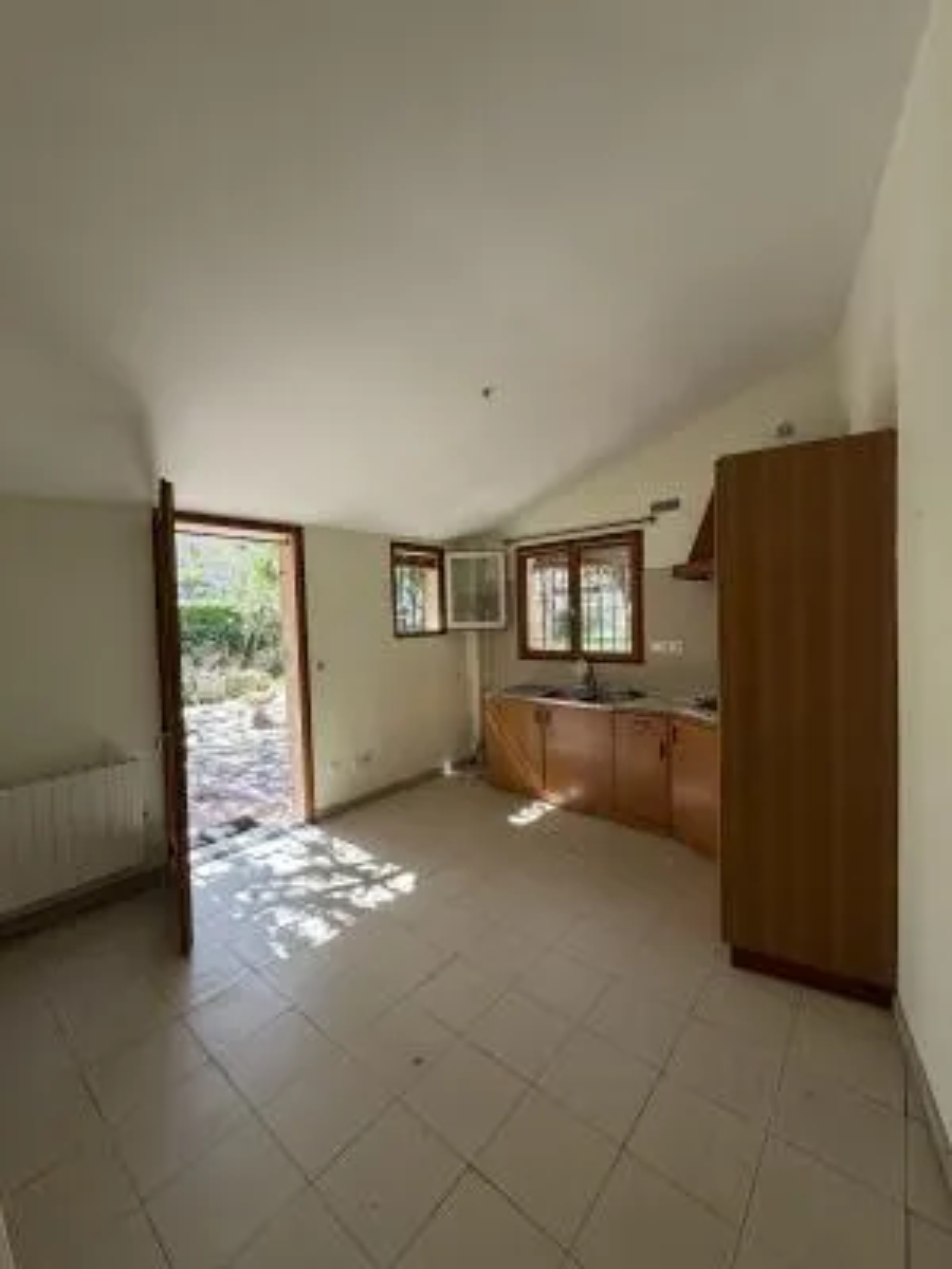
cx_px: 476
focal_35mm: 14
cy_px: 634
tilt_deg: -0.5
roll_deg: +2.2
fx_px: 513
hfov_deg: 85.7
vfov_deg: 102.1
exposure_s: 1/121
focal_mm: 2.22
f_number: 2.2
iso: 100
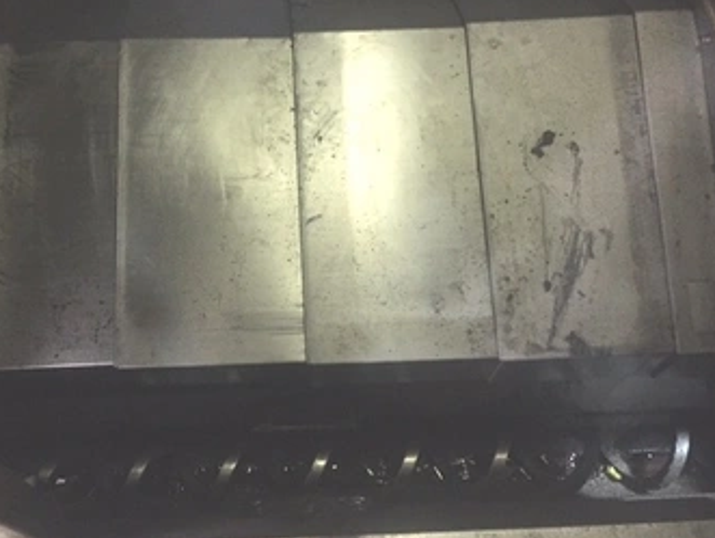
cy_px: 220
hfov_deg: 52.3
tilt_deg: -59.7
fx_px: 724
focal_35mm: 35
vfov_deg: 40.6
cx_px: 289
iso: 400
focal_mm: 4.15
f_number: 2.2
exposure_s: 1/15
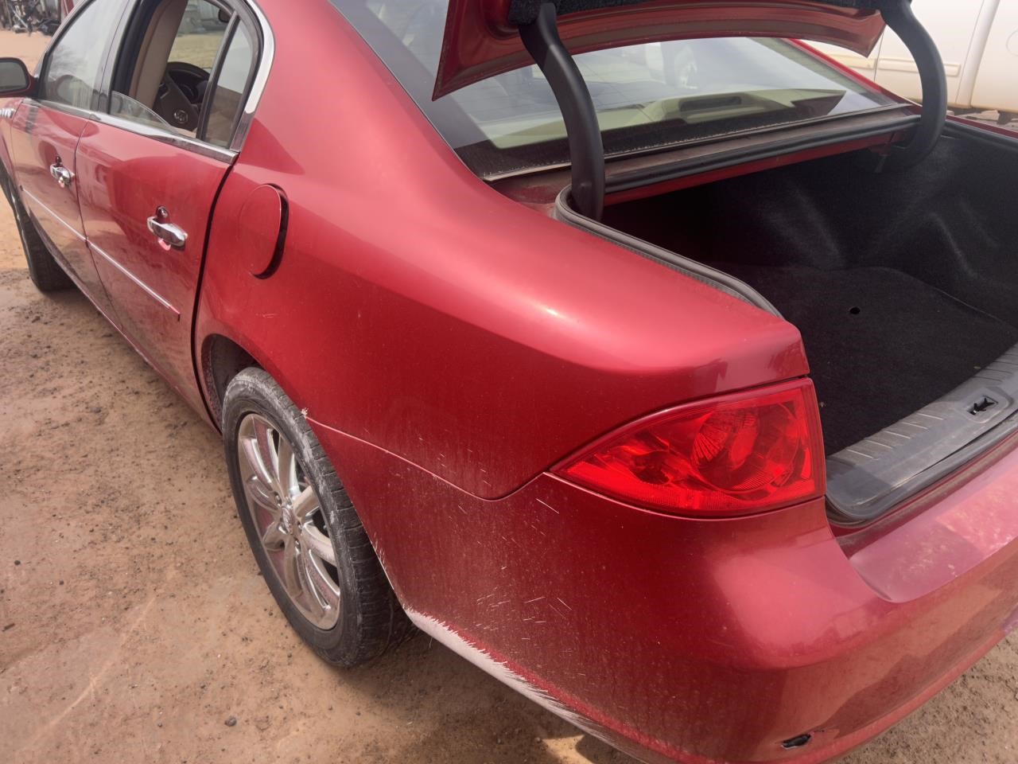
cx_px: 509
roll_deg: +0.2
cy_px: 382
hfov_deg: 67.3
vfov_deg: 53.1
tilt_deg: -28.1
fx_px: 765
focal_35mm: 26
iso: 50
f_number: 1.5
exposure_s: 1/1068
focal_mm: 5.7
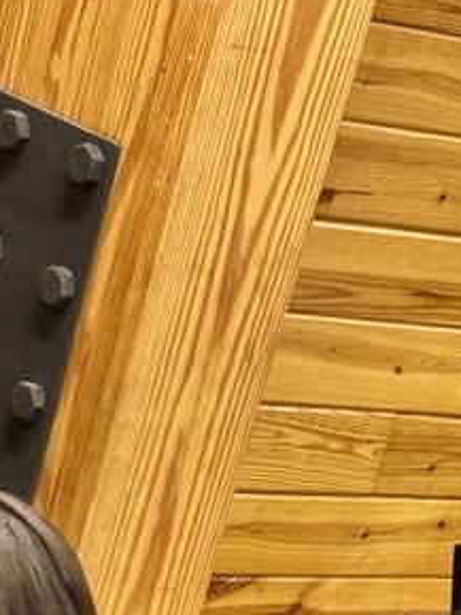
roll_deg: -5.5
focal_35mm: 170
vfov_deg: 10.9
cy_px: 1064
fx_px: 3016
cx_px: 98
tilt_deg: -12.5
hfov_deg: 8.7
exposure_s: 1/60
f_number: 1.78
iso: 200
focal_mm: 6.86
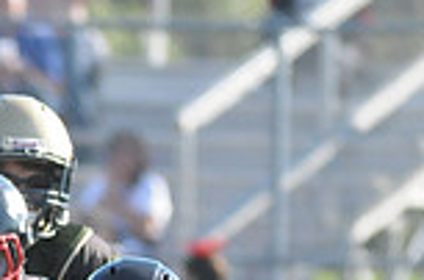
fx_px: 13385
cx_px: -158
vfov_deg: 1.2
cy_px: 523
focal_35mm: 1140
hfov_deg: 1.8
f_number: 4
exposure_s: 1/4000
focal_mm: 200
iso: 1600
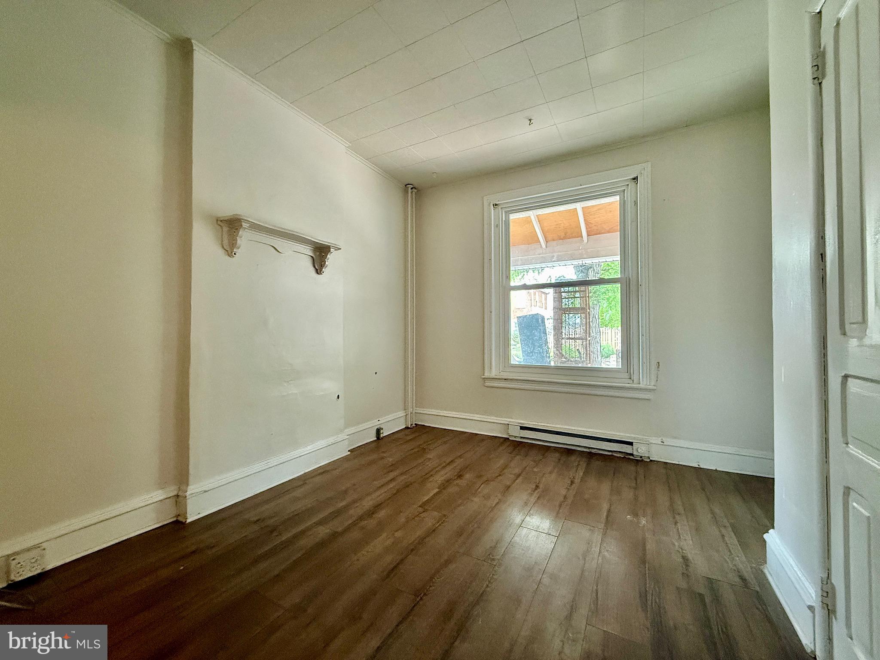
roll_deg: +0.1
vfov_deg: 85.7
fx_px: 356
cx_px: 440
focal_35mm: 14
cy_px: 330
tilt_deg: +0.6
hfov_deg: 102.1
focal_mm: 2.22
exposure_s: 1/59
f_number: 2.2
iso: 640
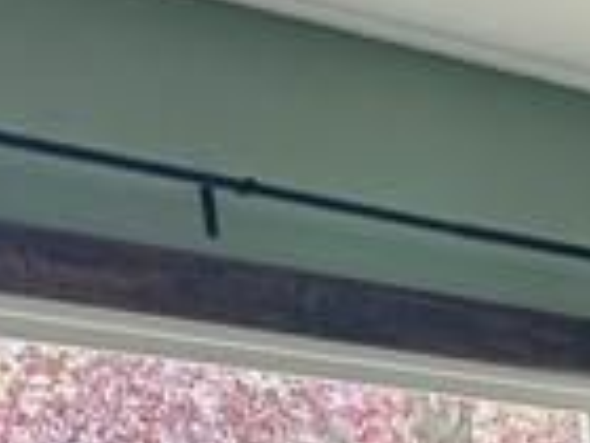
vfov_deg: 7.5
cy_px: 1257
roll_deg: +2.6
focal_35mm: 176
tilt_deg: -8.8
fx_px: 3000
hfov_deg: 8.4
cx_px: 2048
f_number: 1.78
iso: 64
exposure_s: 1/120
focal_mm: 6.76
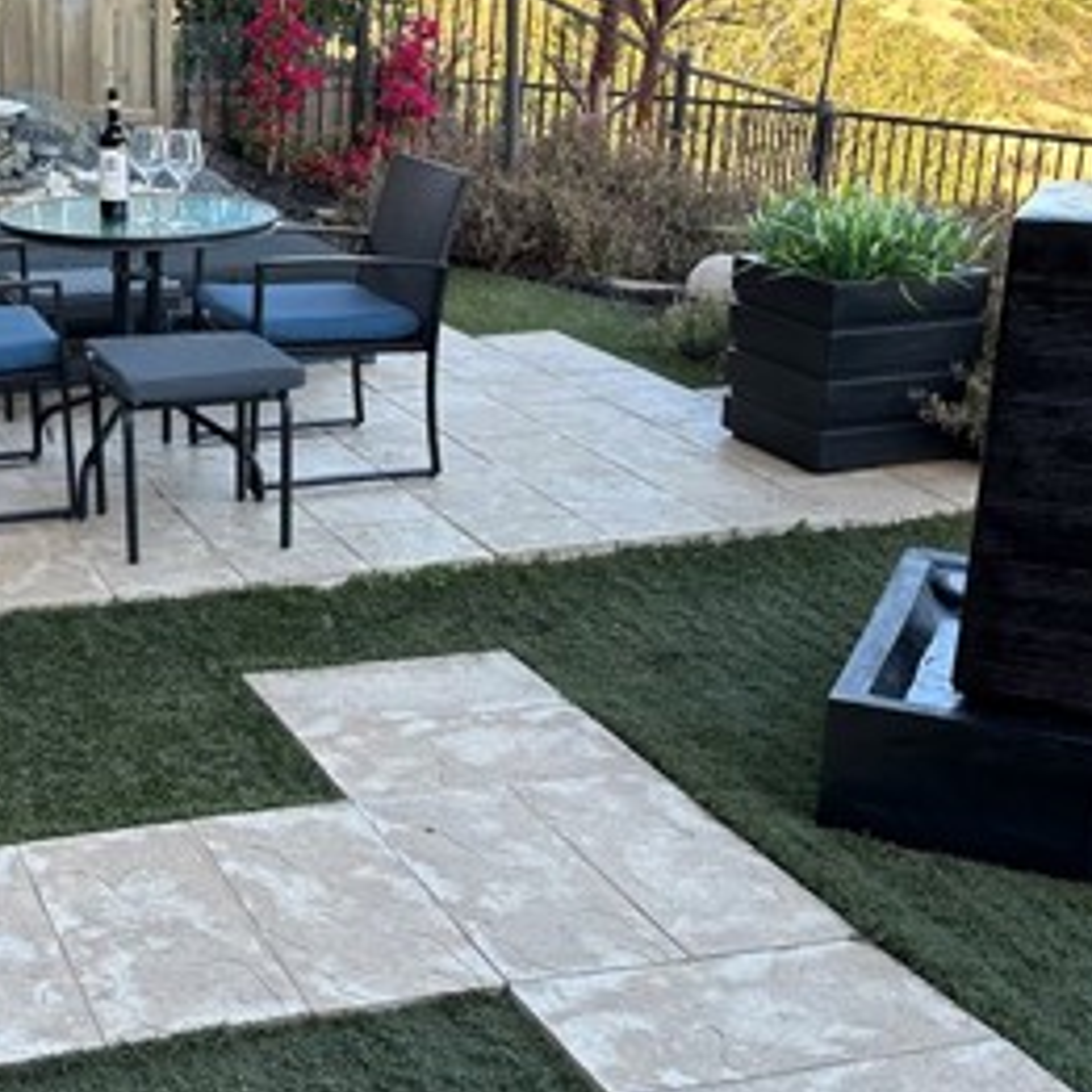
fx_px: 1856
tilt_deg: -15.9
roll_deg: +0.4
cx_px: 146
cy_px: 464
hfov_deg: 31.5
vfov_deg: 32.7
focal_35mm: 52
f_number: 1.78
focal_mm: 6.86
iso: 80
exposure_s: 1/318
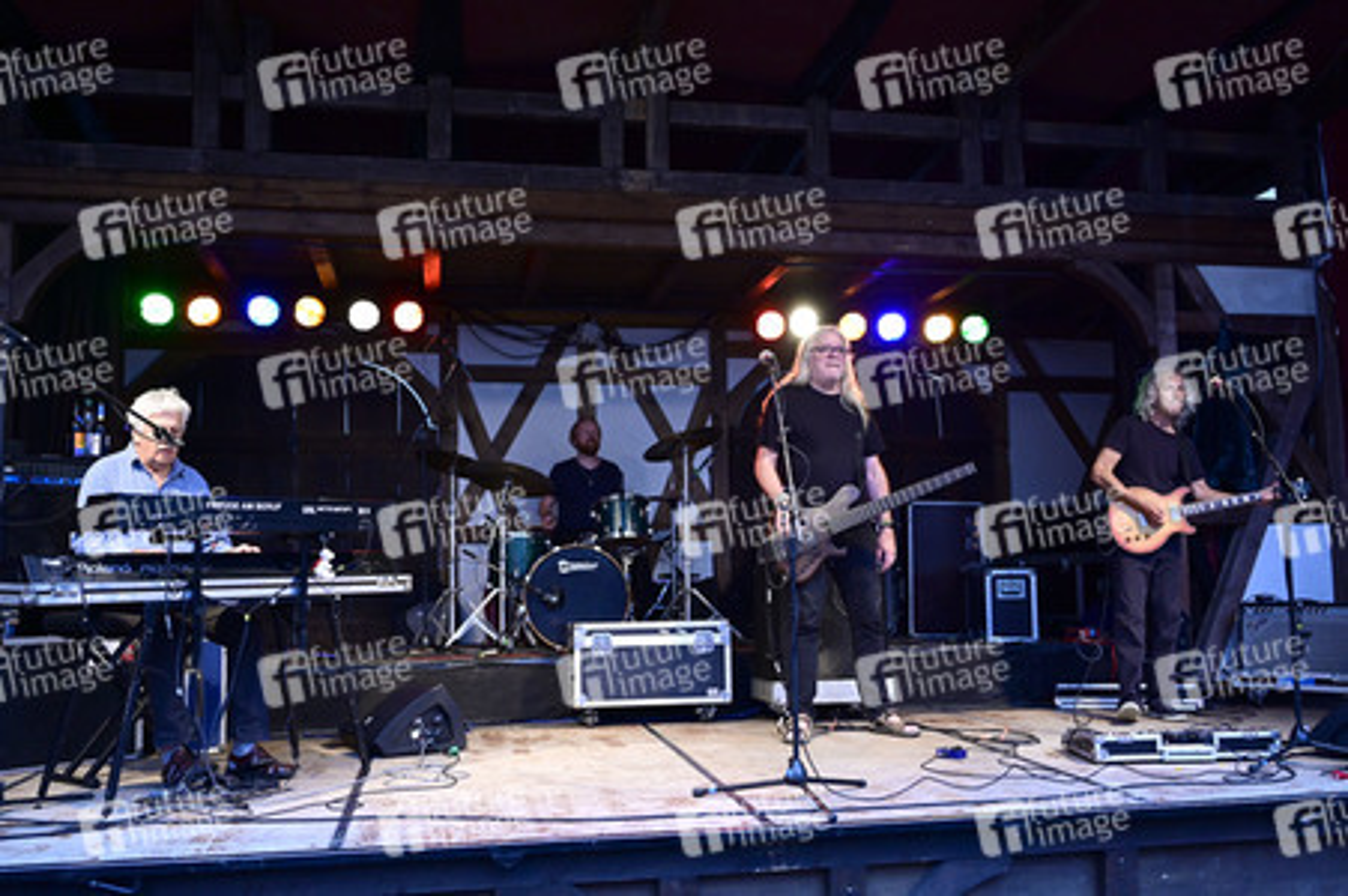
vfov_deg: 41.7
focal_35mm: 32
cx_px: 674
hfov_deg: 59.5
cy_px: 448
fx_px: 1179
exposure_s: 1/125
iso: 2000
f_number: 3.5
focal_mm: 31.5
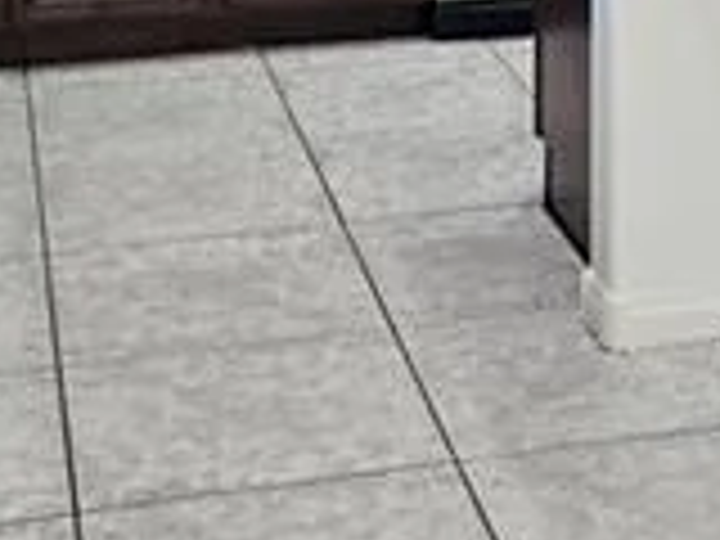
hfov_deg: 16.7
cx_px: 747
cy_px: -428
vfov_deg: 11.9
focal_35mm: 115
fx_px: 2392
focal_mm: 5.4
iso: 320
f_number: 1.8
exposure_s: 1/120
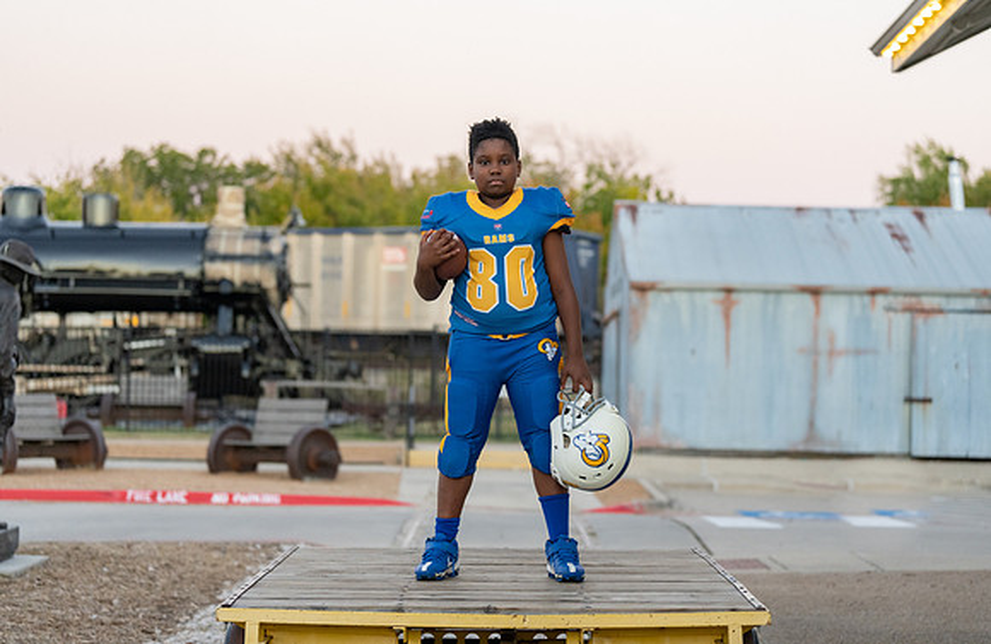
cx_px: 495
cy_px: 317
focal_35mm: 78
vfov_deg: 17.2
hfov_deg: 26.2
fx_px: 2130
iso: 2500
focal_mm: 77
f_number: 2.8
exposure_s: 1/320
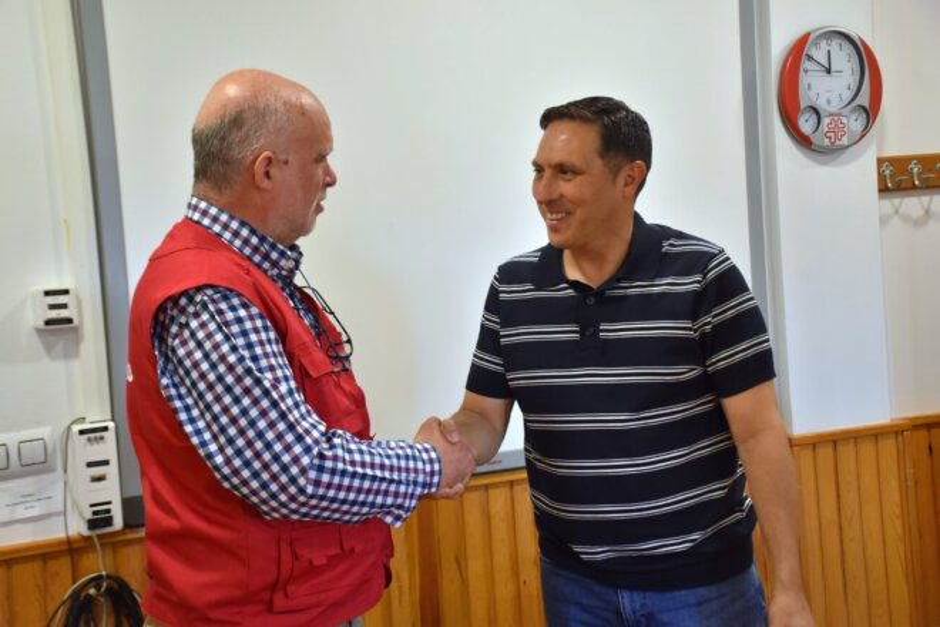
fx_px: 1488
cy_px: 314
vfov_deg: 23.8
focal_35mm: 57
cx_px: 470
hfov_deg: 35.1
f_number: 4.2
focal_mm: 38
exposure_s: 1/60.2
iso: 800
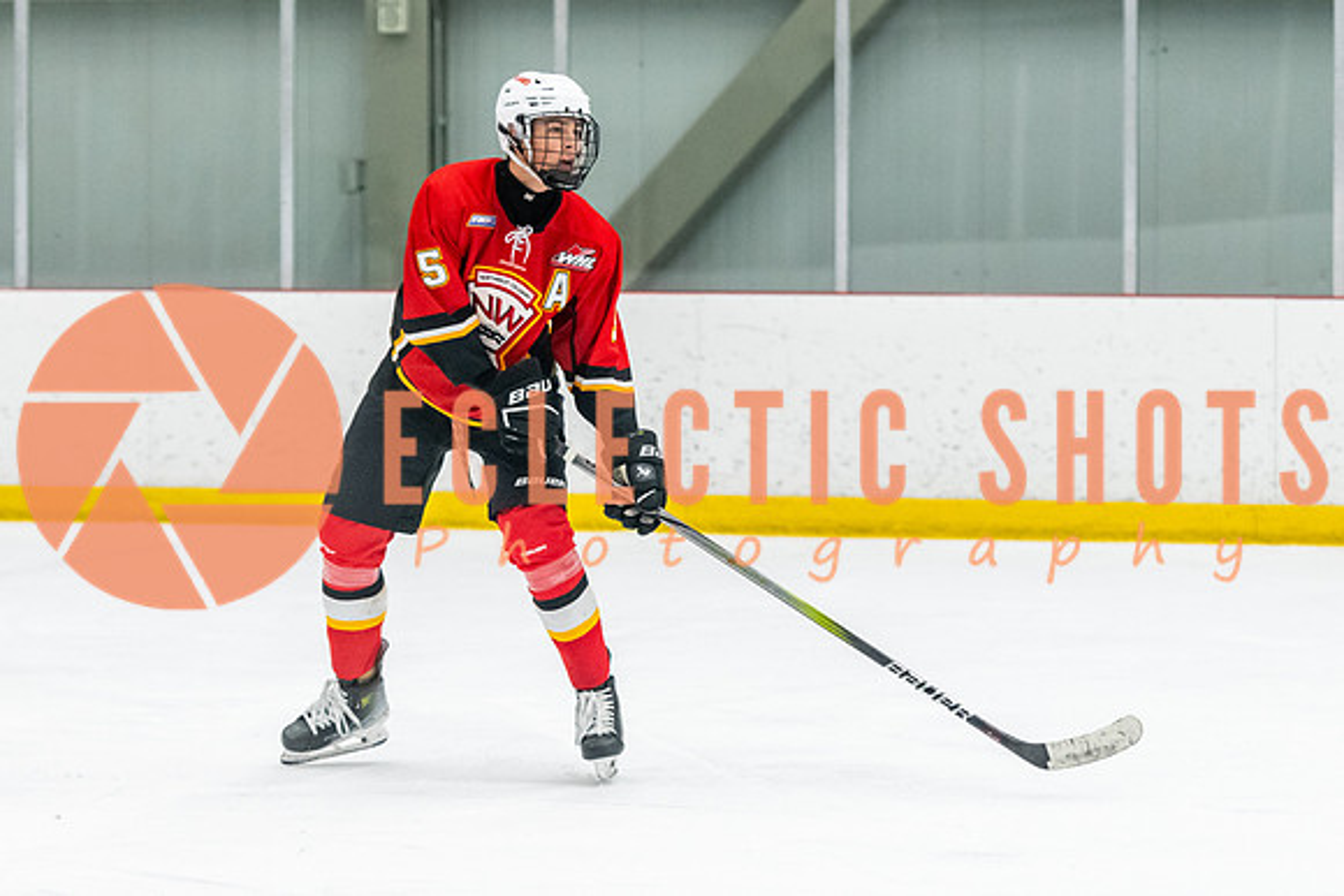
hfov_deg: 12.1
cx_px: 571
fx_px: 6318
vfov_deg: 8.1
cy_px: 524
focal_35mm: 169
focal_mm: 100
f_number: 2.8
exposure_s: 1/800
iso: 3200
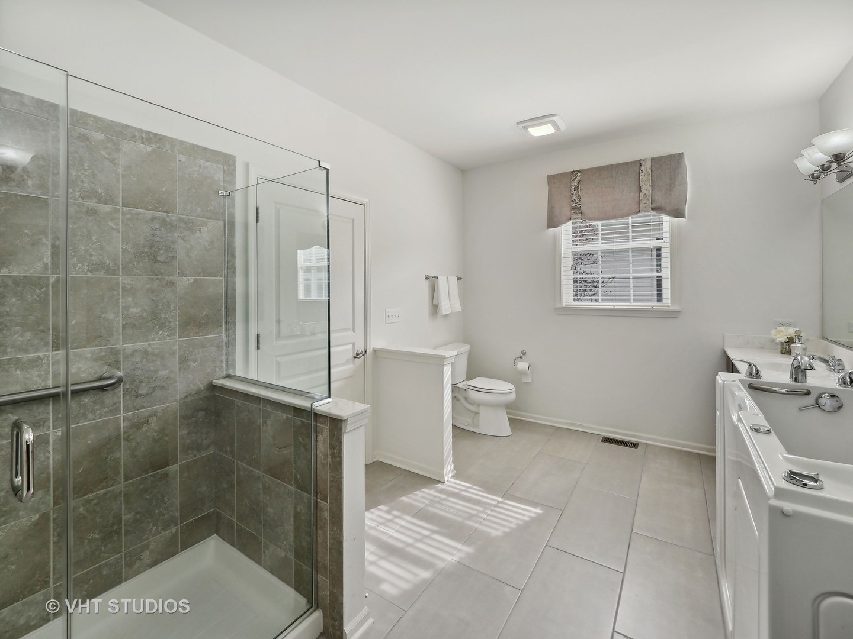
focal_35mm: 14
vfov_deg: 85.7
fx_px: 345
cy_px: 320
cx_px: 426
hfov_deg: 102.1
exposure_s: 1/80
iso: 400
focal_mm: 7
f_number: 8
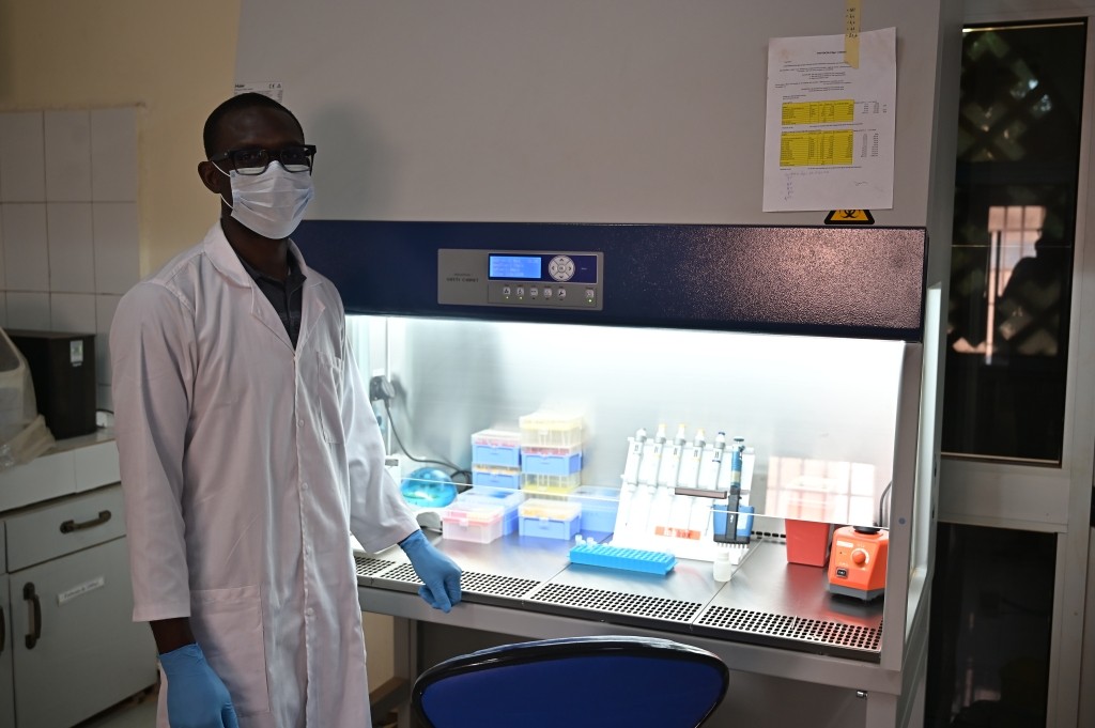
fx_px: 1124
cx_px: 548
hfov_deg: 51.9
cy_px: 364
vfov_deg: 35.9
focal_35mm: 37
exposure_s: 1/40
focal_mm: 37
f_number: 4
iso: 450
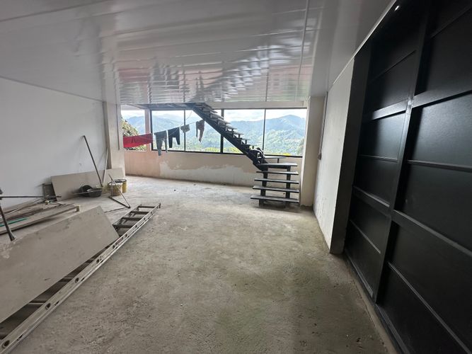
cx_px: 236
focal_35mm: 14
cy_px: 177
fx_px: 191
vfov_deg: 85.7
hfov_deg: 102.1
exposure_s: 1/238
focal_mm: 2.22
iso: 40
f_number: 2.2
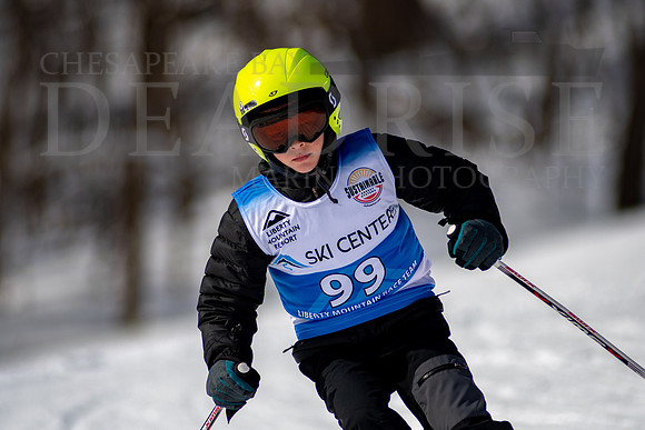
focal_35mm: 491
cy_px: 215
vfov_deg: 2.8
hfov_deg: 4.2
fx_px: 8801
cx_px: 352
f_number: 2.8
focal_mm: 300
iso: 100
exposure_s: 1/6400
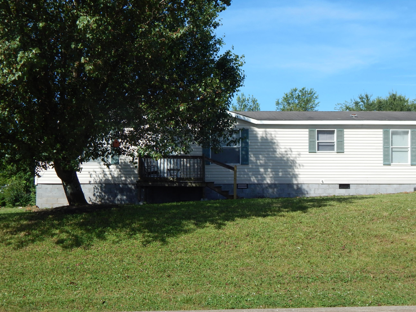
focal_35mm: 50
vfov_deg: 29.1
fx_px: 601
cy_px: 167
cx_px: 228
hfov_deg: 38.2
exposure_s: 1/1250
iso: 125
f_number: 3.6
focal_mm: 7.7
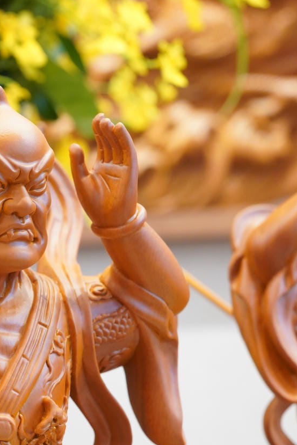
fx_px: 940
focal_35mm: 76
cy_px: 289
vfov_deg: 26.5
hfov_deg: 17.5
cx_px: 1
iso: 3200
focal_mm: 35
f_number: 6.3
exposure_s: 1/50
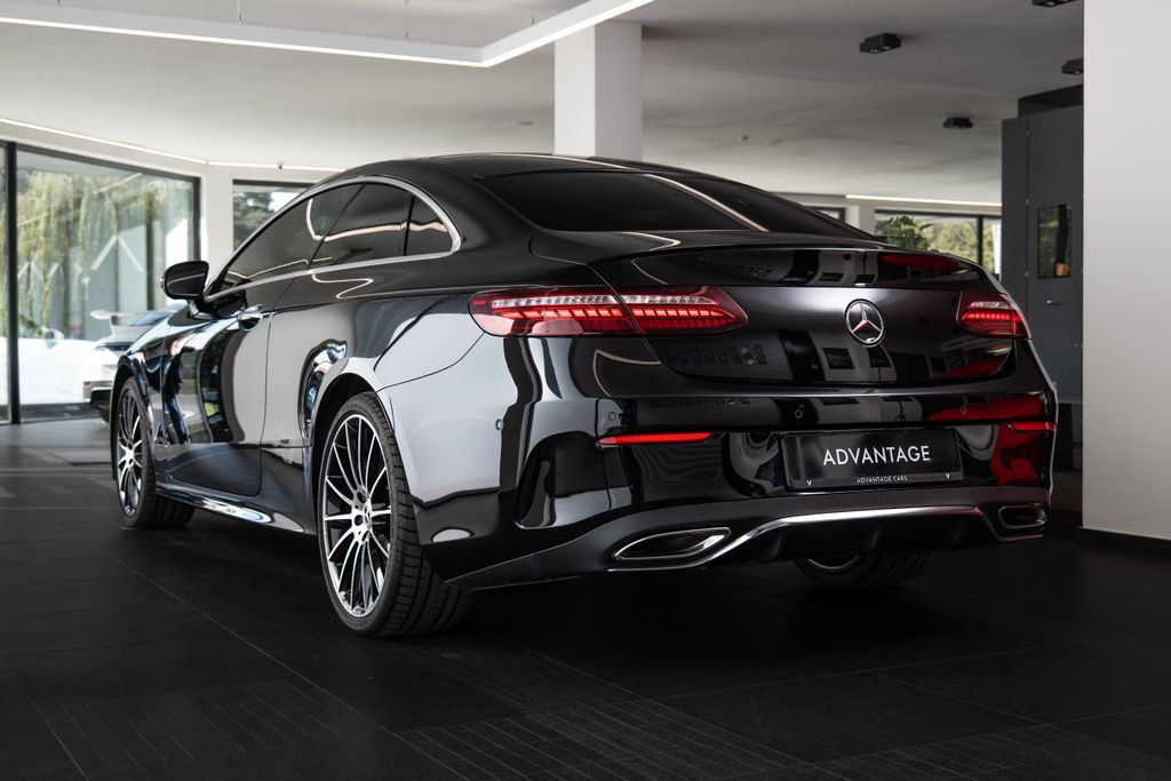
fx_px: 1501
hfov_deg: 42.6
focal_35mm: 46
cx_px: 610
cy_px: 396
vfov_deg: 29.2
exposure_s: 1/125
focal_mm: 42
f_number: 4.9
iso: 160
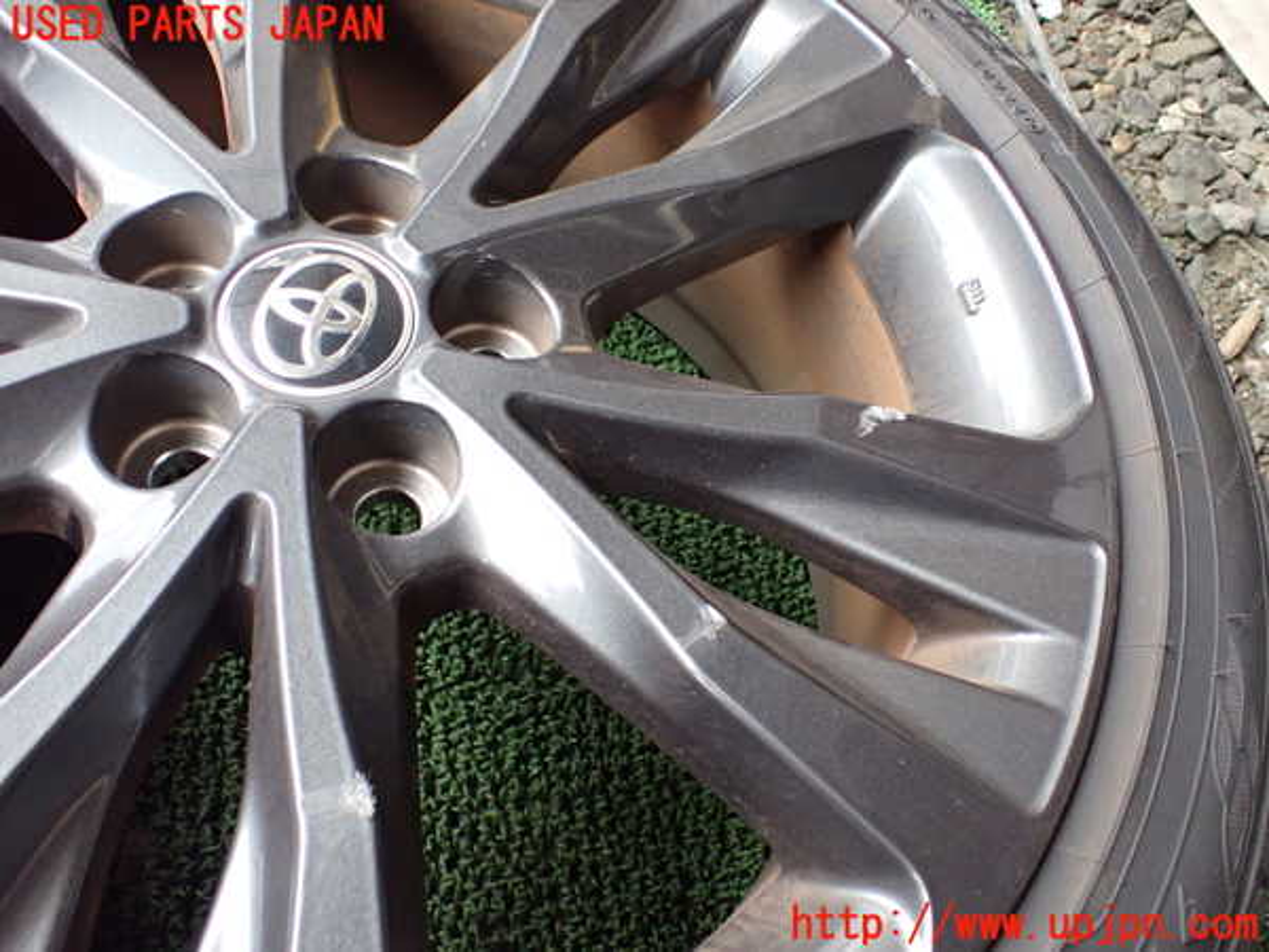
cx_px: 634
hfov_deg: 60.0
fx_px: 1100
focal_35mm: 30
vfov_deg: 46.8
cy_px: 476
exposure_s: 1/100
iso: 800
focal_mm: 5.4
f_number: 2.3
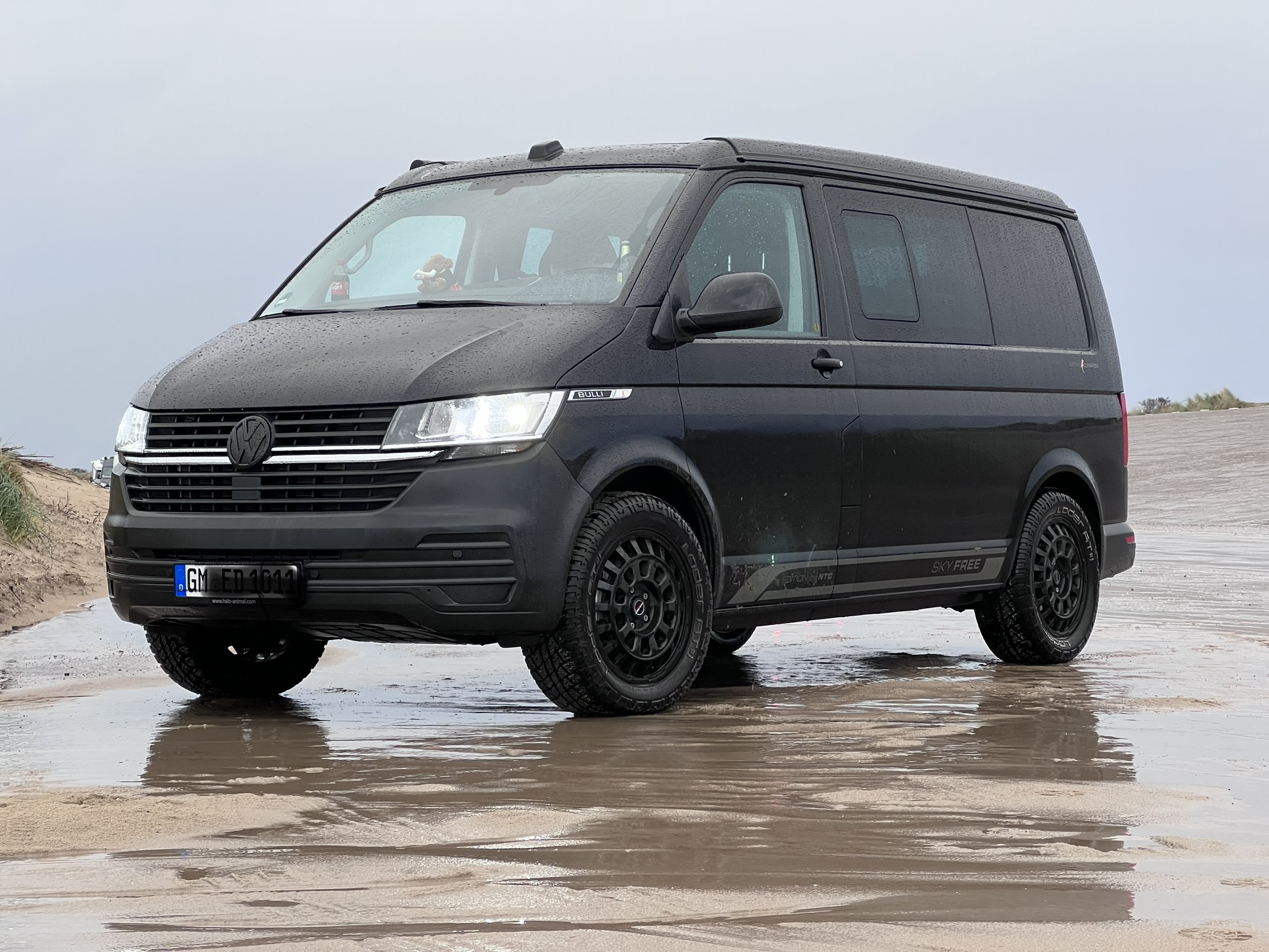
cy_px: 476
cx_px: 634
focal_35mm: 77
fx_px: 2823
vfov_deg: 19.1
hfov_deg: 25.3
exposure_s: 1/100
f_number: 2.8
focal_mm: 9
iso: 125
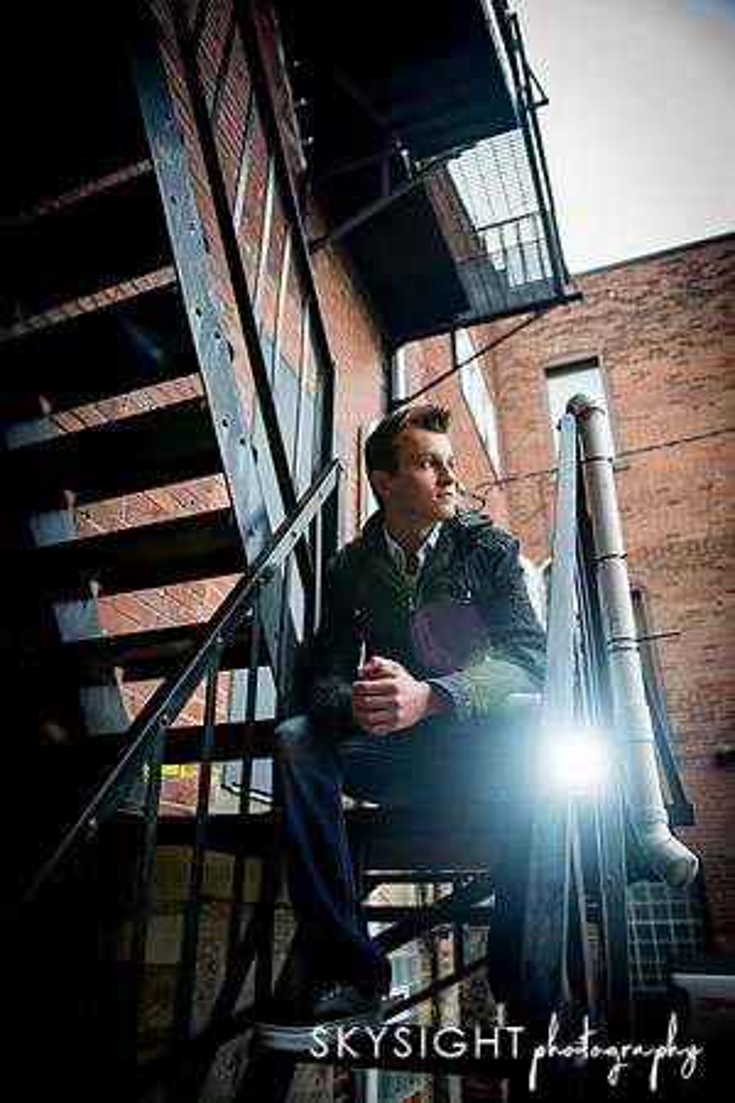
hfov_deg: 53.1
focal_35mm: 24
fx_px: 735
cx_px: 368
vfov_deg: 73.7
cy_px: 552
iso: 400
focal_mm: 24
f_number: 2.8
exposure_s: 1/100
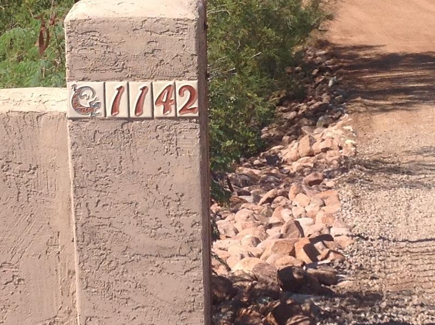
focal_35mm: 115
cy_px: 106
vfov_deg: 12.8
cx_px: 272
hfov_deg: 17.1
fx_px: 1443
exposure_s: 1/1890
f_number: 2.4
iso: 50
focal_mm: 4.28
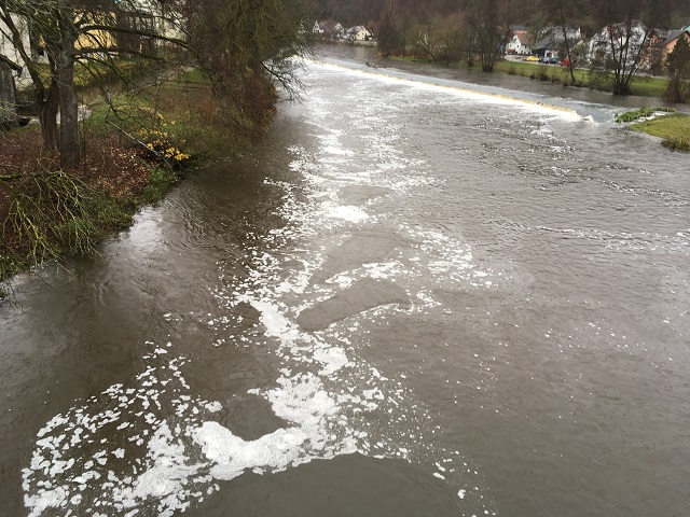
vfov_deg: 48.2
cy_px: 258
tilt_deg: -22.2
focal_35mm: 29
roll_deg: -3.8
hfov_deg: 61.7
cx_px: 345
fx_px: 578
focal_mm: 4.15
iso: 25
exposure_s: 1/50
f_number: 2.2
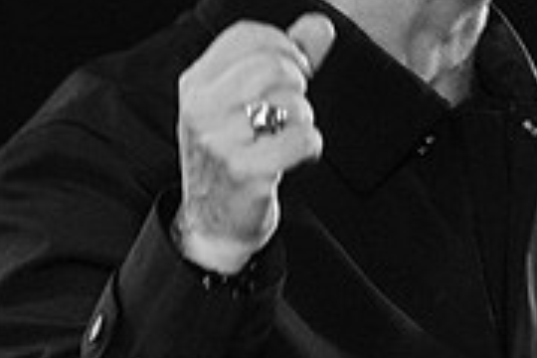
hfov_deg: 0.8
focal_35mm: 2487
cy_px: -22
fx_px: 37095
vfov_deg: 0.6
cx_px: 408
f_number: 6.3
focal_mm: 600
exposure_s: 1/160
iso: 4000
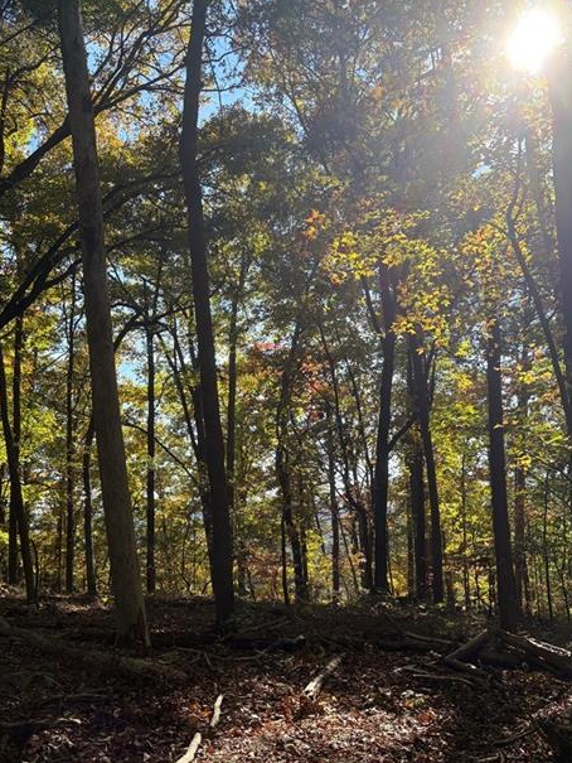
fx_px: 727
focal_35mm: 33
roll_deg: +4.2
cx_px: 305
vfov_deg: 55.2
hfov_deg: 42.9
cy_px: 433
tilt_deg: +5.1
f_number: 1.6
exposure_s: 1/1175
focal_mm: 5.96
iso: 64
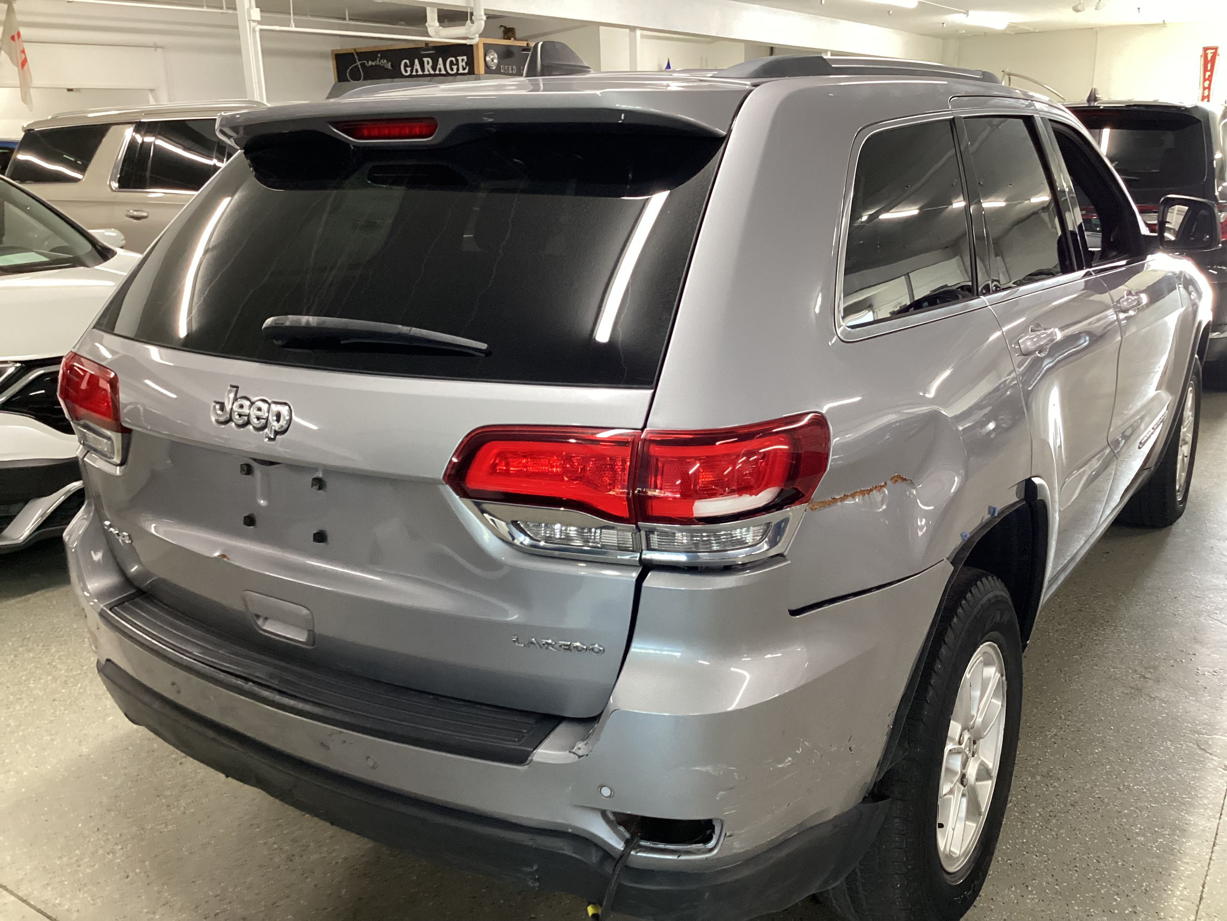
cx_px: 614
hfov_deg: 58.4
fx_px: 1099
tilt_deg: -18.4
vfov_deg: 45.4
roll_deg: +1.2
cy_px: 460
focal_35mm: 31
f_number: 2.4
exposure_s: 1/50
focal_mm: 3.3
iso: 320
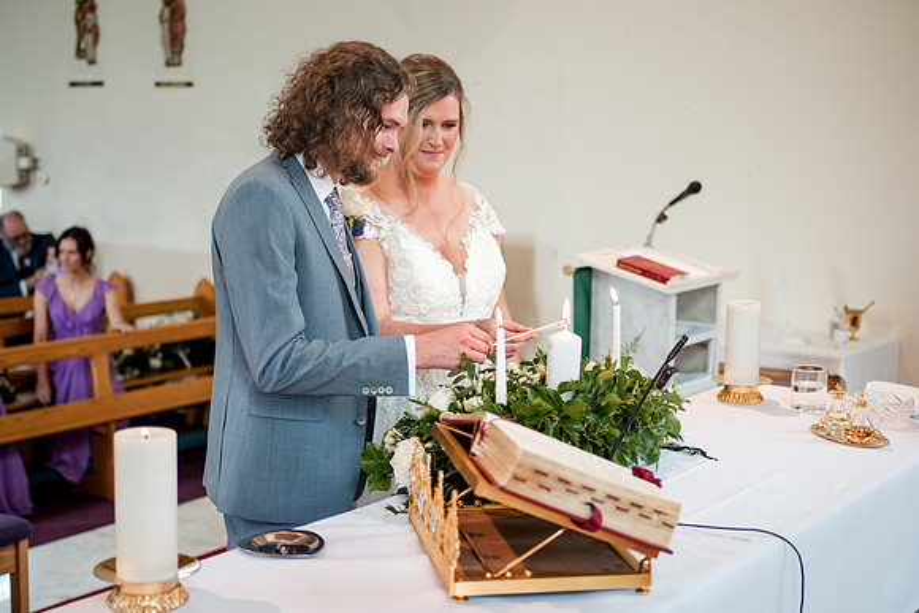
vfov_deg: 26.0
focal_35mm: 52
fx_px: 1328
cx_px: 460
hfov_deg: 38.2
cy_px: 306
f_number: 1.8
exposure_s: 1/500
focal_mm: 35
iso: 1600
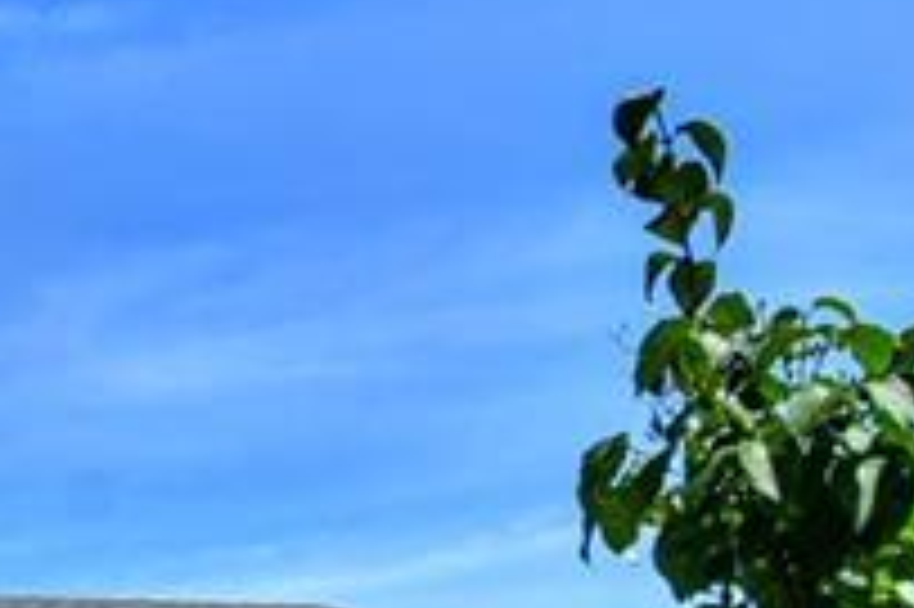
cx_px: -869
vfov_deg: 12.1
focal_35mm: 101
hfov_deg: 16.1
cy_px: 1178
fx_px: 2562
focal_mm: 20
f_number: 7.1
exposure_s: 1/4000
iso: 1000
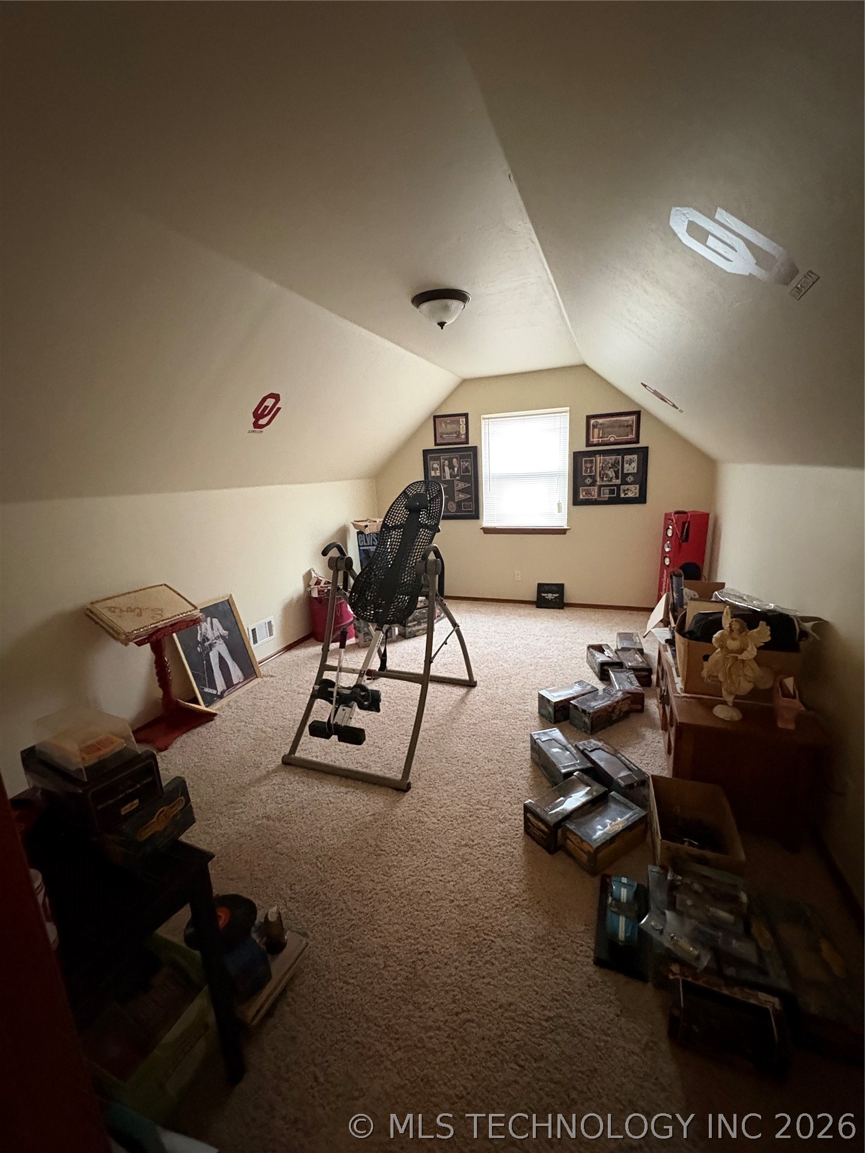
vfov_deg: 102.1
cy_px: 576
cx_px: 432
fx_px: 466
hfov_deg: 85.7
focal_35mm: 14
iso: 1000
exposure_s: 1/40
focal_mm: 2.22
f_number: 2.2
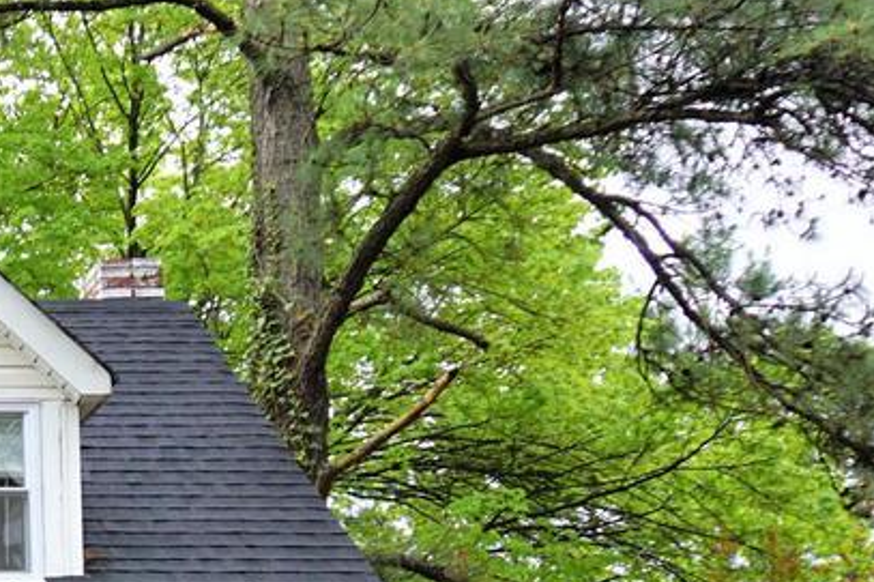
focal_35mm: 85
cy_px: 1005
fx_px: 2063
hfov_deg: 19.4
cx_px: -597
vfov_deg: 14.4
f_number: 5.6
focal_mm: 16
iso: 100
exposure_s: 1/60
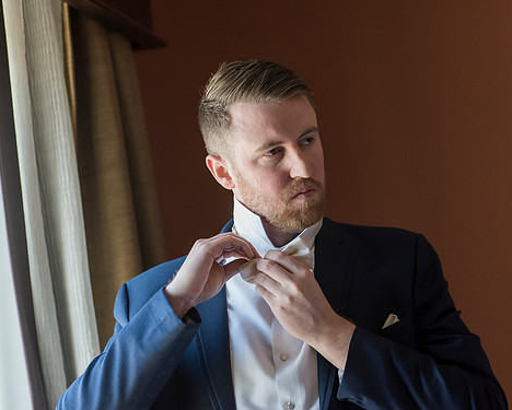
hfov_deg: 19.2
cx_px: 272
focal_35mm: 100
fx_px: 1516
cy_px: 204
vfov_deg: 15.4
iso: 2500
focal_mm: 86
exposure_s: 1/800
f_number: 3.5
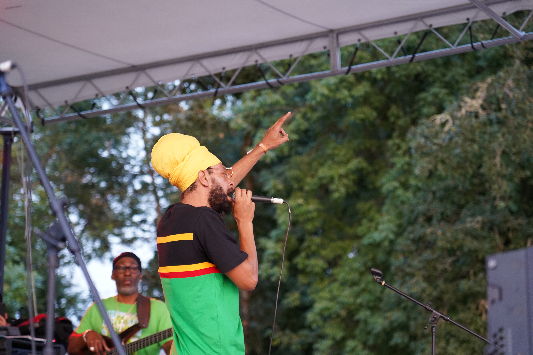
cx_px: 266
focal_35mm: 105
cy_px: 178
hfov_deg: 19.5
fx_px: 1554
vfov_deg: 13.0
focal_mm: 105
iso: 2500
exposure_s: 1/160
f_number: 4
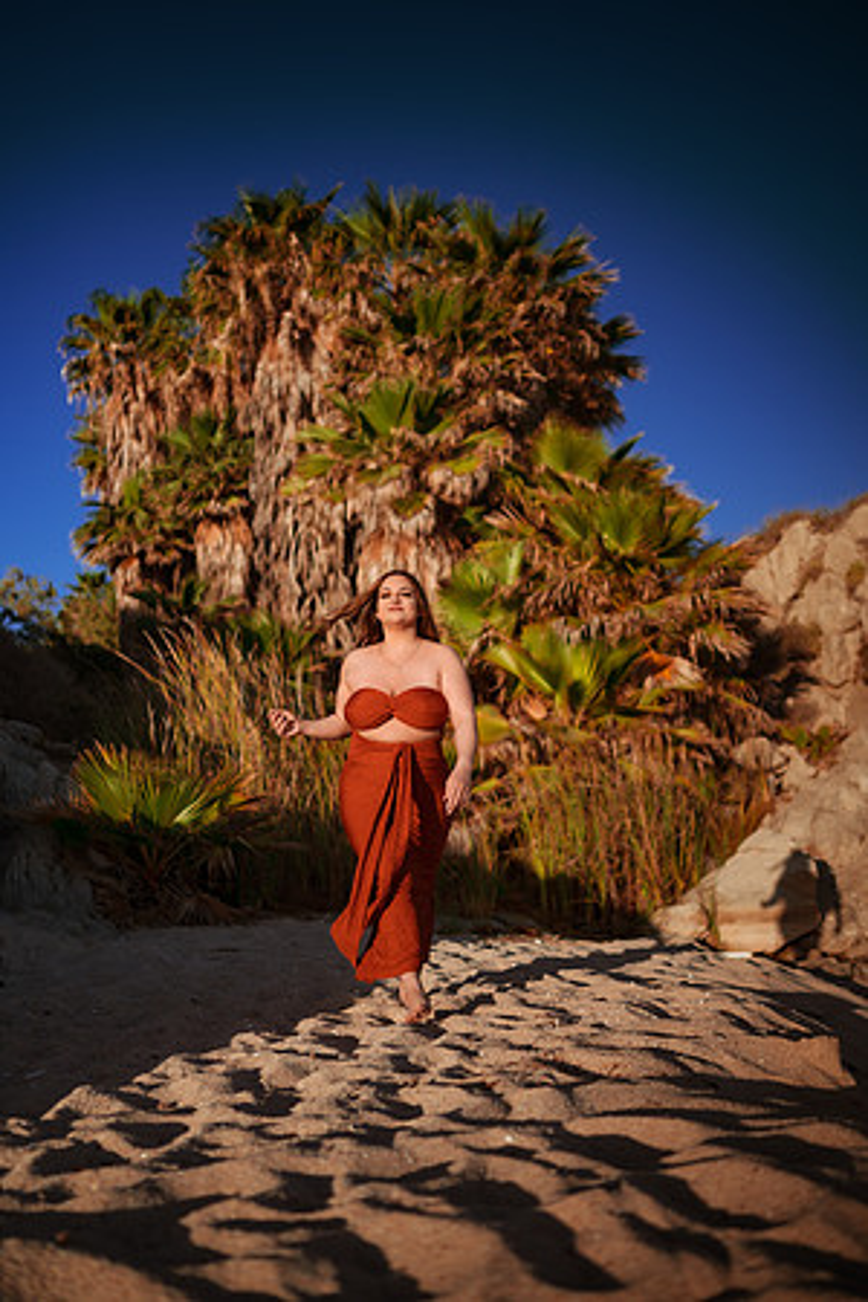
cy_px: 651
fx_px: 1266
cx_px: 434
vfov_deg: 54.4
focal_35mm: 35
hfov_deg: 37.9
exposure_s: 1/8000
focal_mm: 35
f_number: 1.8
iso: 50
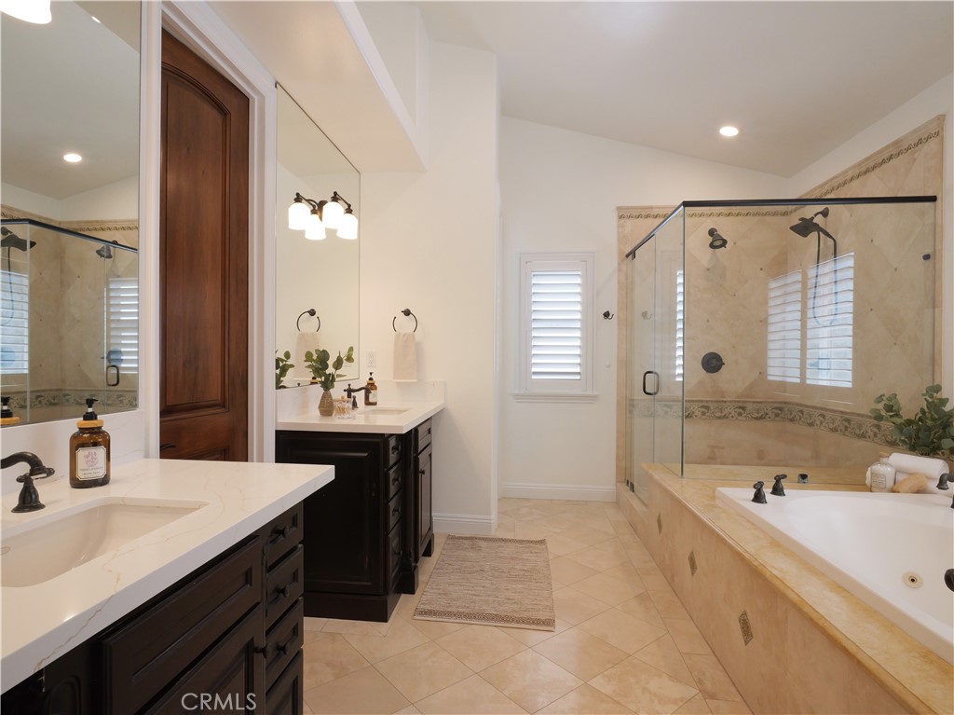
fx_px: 496
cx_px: 477
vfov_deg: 71.6
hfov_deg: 87.8
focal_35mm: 18
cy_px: 358
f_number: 8
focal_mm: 9
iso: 1250
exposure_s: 1/100
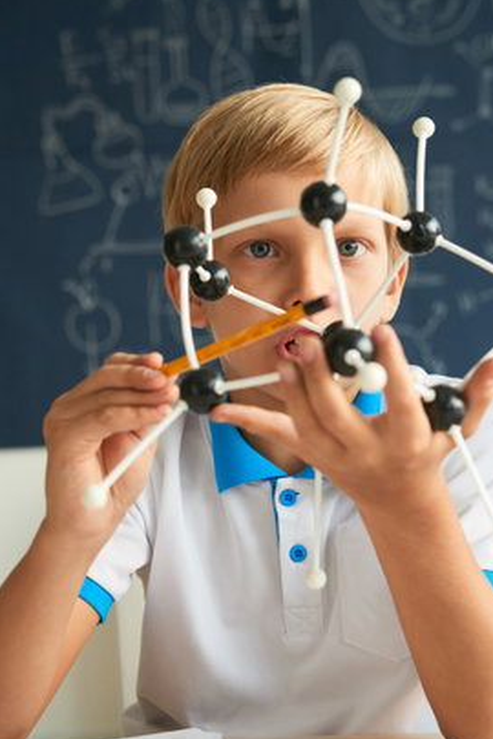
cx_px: 259
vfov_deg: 28.4
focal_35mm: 71
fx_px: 1458
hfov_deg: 19.2
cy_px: 399
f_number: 5.6
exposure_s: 1/180
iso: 800
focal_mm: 60
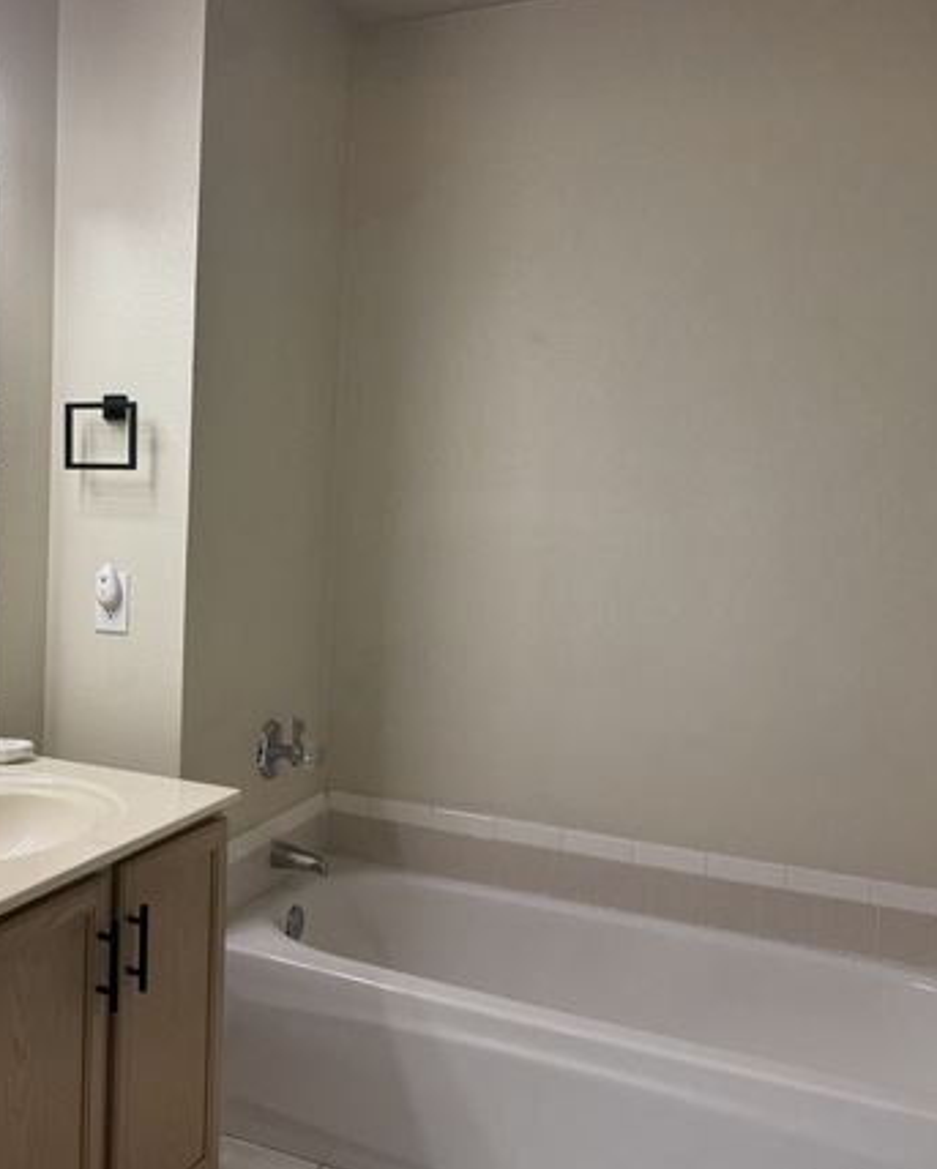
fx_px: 1212
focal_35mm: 35
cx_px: 117
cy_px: 557
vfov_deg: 51.5
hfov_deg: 39.6
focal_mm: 6.76
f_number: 1.78
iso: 80
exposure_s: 1/147
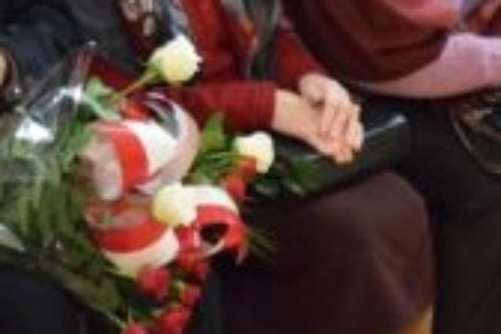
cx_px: 570
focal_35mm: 156
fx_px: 2178
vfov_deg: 8.7
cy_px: -91
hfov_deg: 12.9
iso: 5600
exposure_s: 1/60
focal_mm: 35
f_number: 4.5
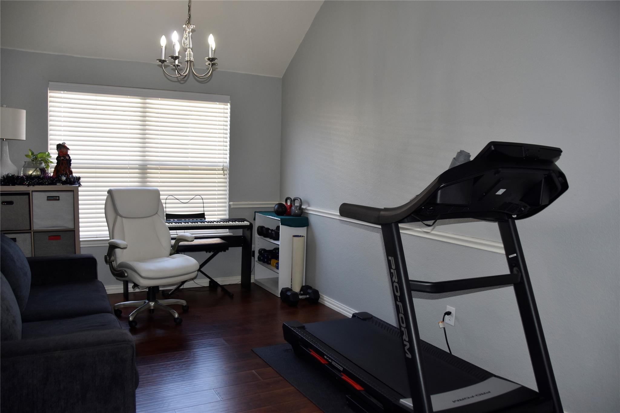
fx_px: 465
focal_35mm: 27
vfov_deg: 47.9
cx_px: 310
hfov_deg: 67.4
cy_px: 206
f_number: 3.5
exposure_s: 1/100
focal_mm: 18
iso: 400
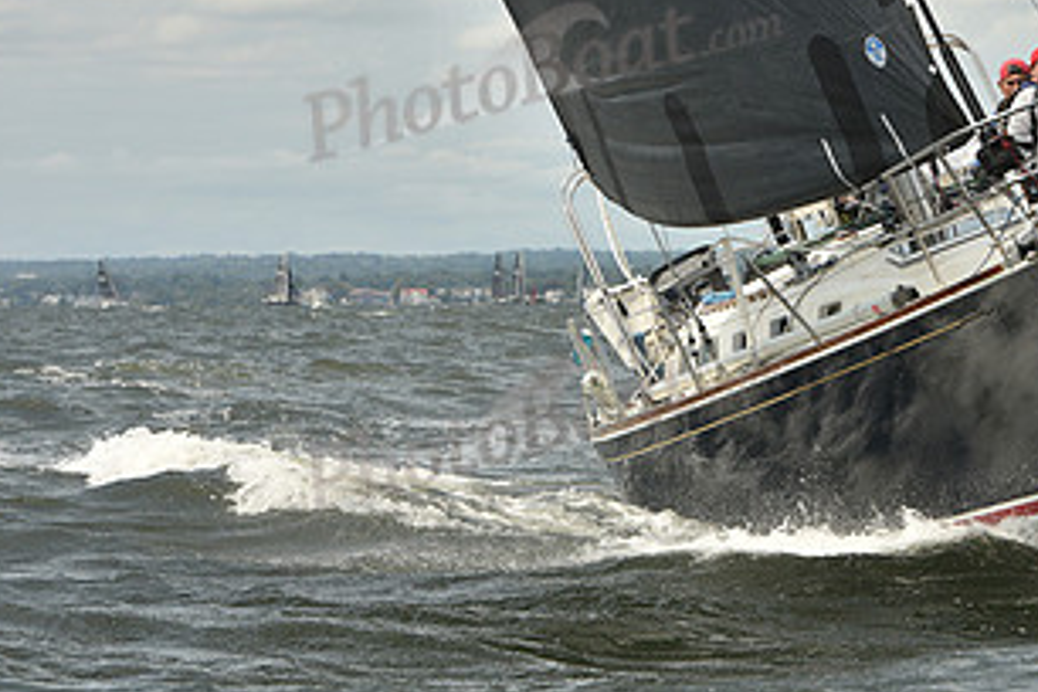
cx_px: 960
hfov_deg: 8.0
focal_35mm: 256
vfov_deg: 5.4
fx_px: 7381
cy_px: 202
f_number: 9
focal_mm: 135
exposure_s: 1/800
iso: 250
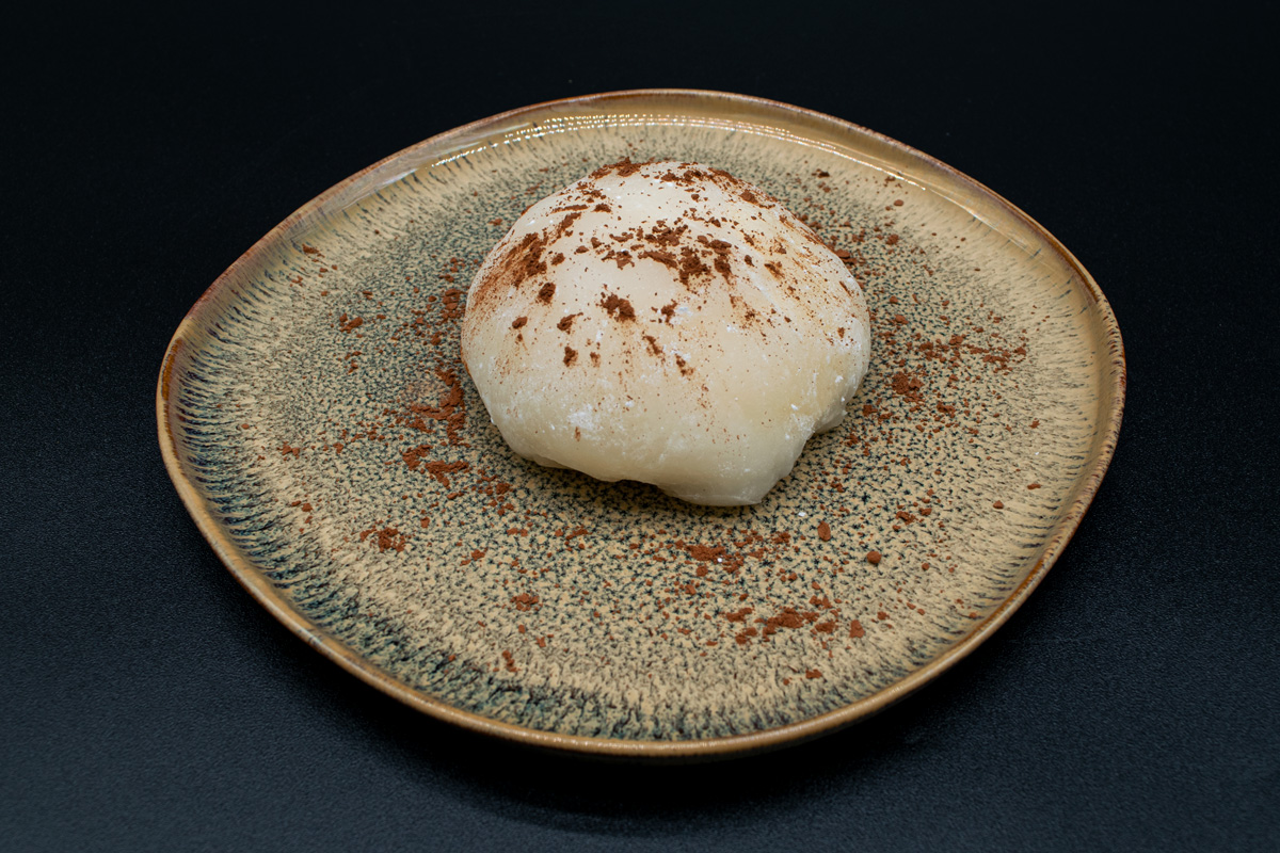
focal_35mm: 34
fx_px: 1227
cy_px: 426
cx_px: 640
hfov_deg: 55.1
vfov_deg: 38.4
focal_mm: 23
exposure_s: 1/60
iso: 100
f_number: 8
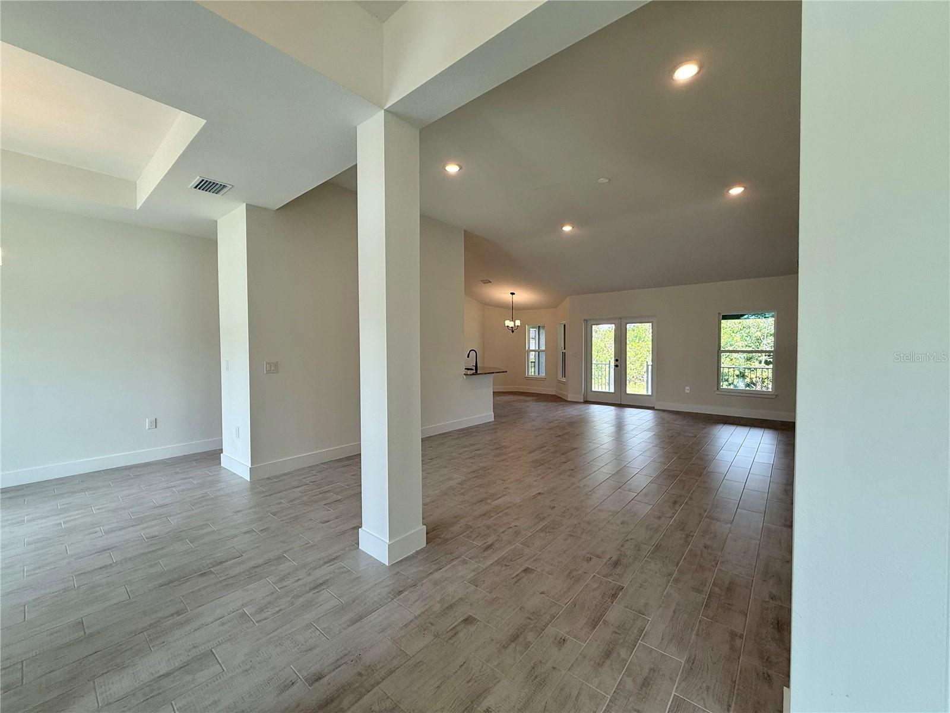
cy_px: 356
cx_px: 475
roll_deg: +0.2
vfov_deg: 85.7
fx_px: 384
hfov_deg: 102.1
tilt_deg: -1.6
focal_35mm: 14
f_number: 2.2
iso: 64
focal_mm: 2.22
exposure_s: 1/124
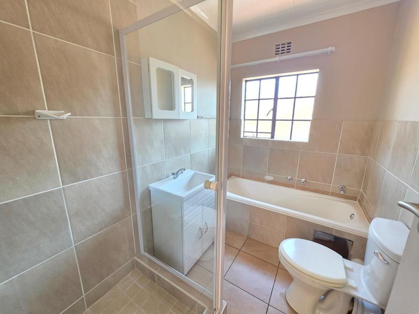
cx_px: 210
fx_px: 157
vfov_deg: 89.9
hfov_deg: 106.2
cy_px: 157
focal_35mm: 13
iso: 320
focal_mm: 2.2
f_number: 1.9
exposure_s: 1/50
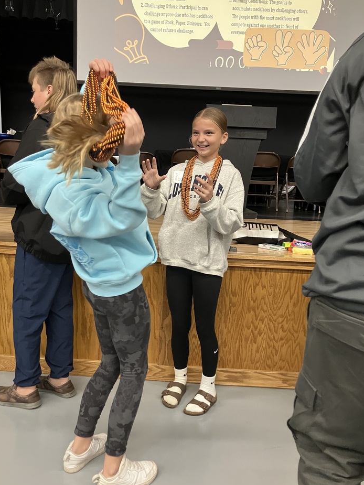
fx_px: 435
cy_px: 256
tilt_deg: -9.8
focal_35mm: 31
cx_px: 169
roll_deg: -2.2
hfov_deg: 45.4
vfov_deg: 58.3
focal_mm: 3.99
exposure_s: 1/60
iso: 250
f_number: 1.8
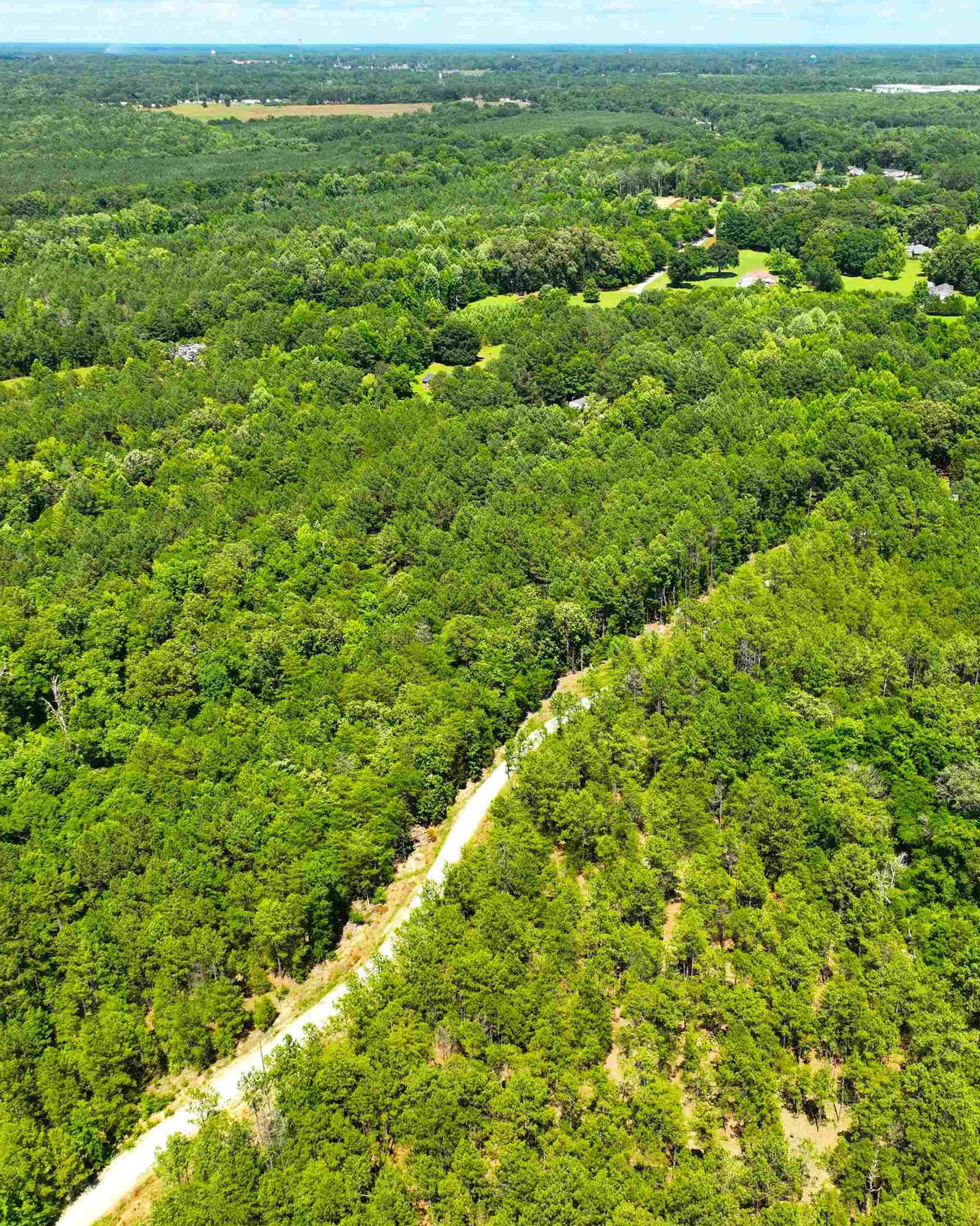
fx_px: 1160
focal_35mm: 32
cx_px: 590
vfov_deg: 55.7
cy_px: 623
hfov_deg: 45.5
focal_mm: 12.29
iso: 100
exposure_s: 1/160
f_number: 2.8
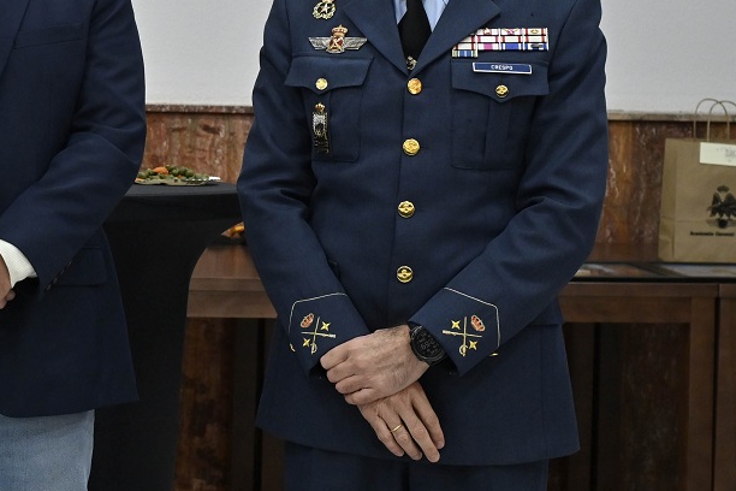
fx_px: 2658
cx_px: -85
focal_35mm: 130
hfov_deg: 15.3
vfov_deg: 10.4
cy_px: -19
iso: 2000
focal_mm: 53
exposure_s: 1/100
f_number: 6.3
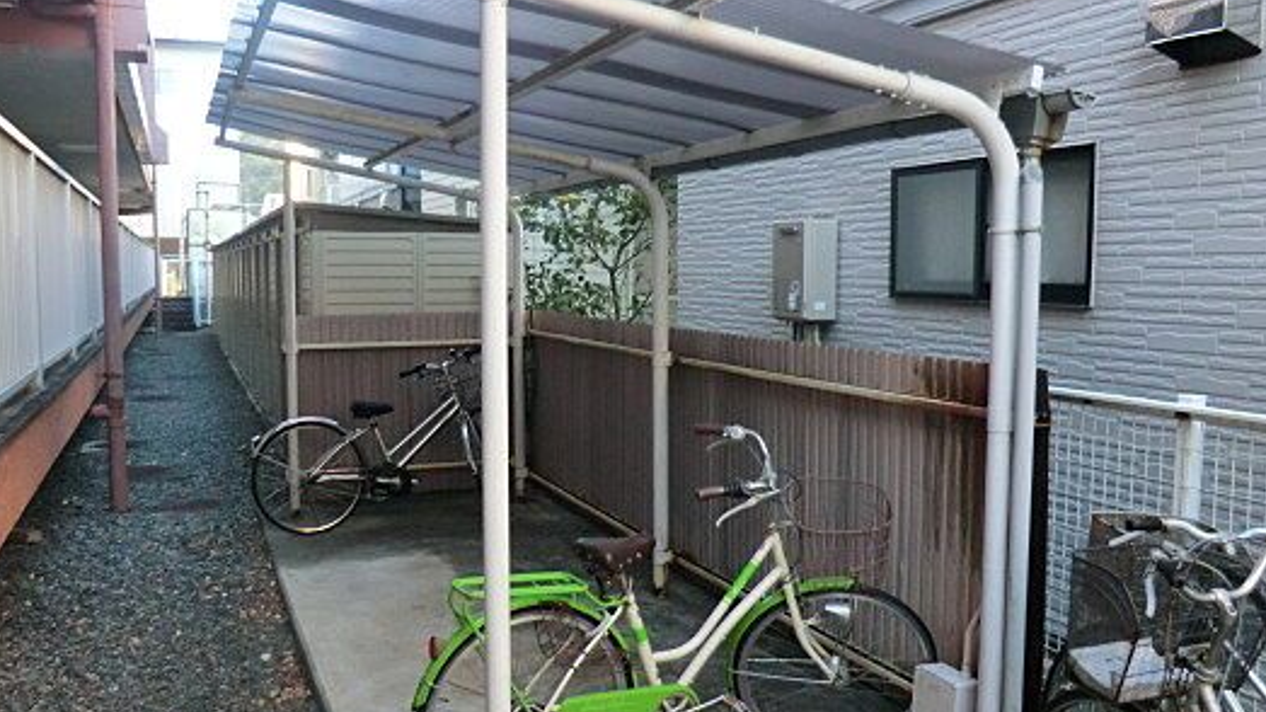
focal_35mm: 32
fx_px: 1074
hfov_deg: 61.0
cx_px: 608
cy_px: 387
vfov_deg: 36.6
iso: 200
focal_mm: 4.3
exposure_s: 1/60
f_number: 3.2
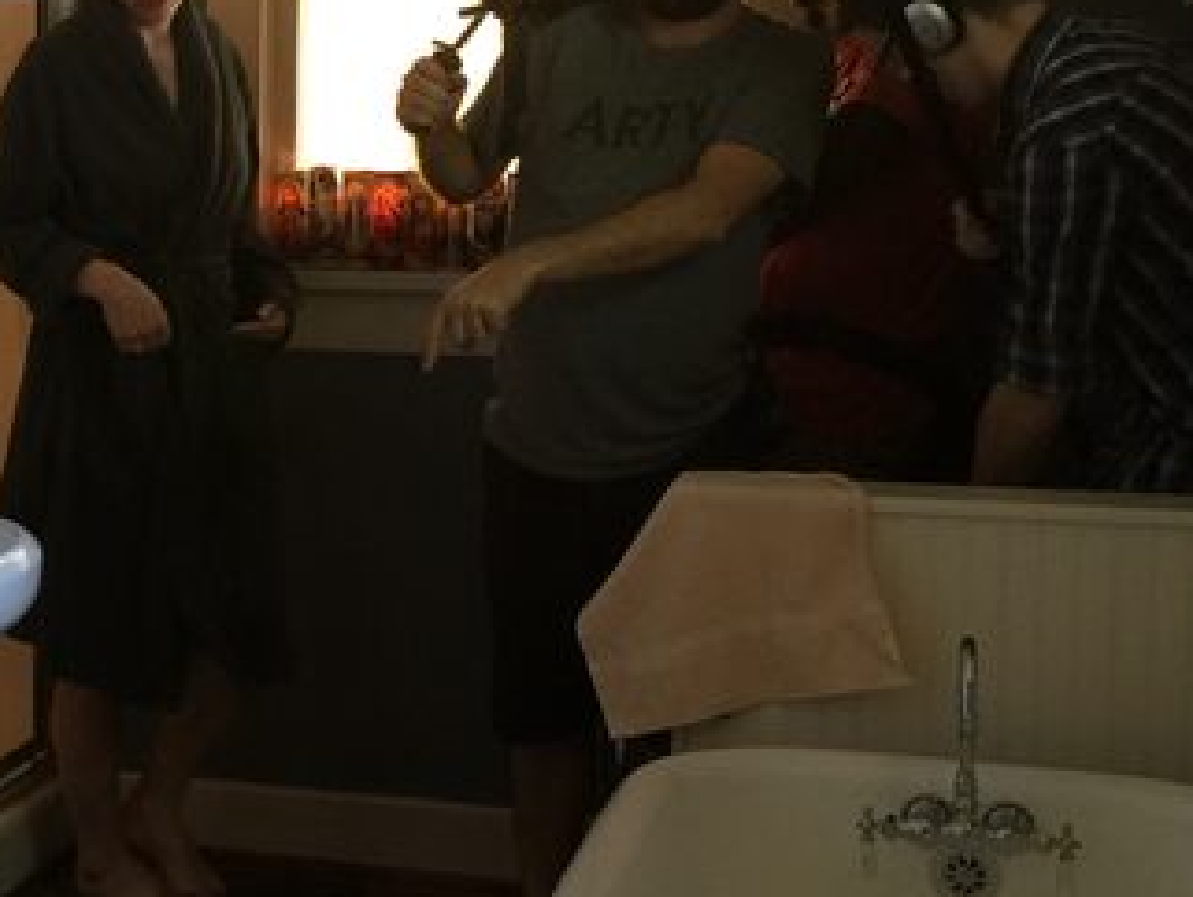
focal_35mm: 72
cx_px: -130
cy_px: 378
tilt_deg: -6.0
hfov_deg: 25.1
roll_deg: +0.3
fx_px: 2483
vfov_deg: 20.5
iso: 50
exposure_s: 1/15
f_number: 2.2
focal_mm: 4.15
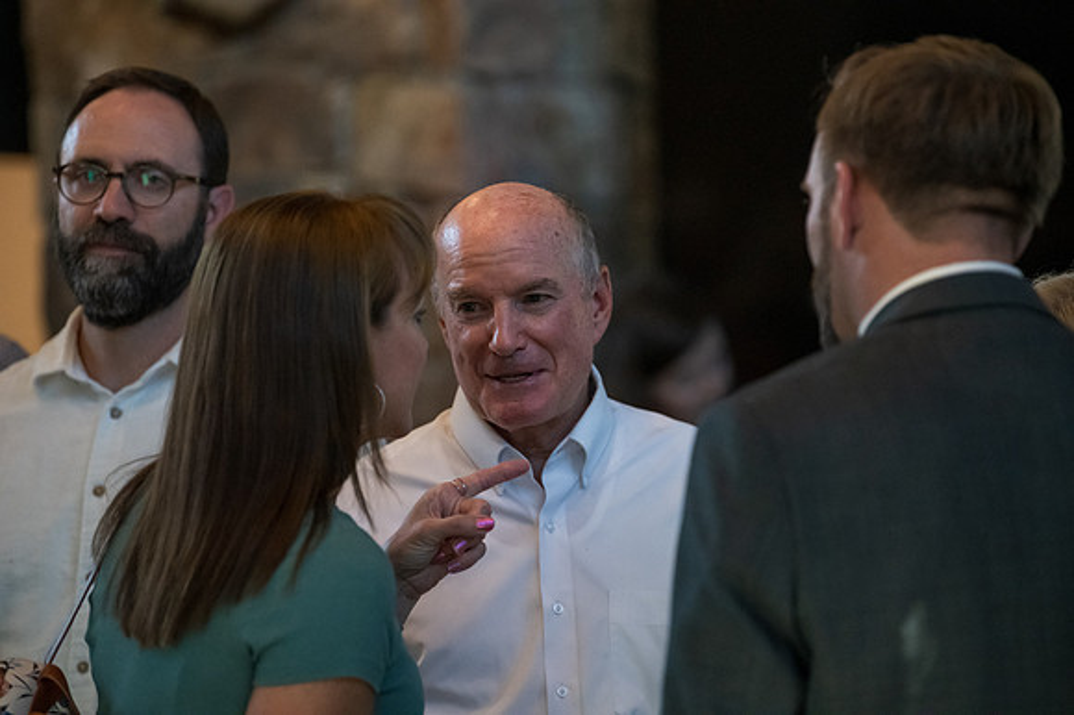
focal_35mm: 216
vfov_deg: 6.4
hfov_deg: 9.5
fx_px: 6440
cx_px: 537
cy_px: 358
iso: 4000
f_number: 2.8
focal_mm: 180
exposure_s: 1/500
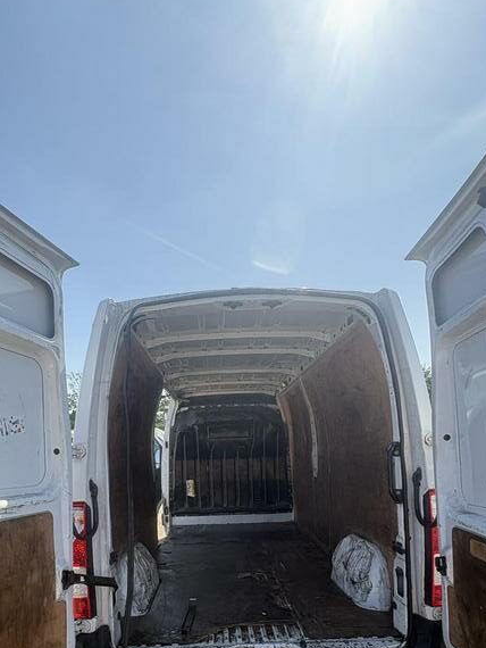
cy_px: 460
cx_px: 217
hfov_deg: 61.0
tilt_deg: +0.6
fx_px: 412
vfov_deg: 72.7
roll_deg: +1.2
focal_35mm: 22
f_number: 2.2
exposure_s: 1/548
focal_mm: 2.22
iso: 64
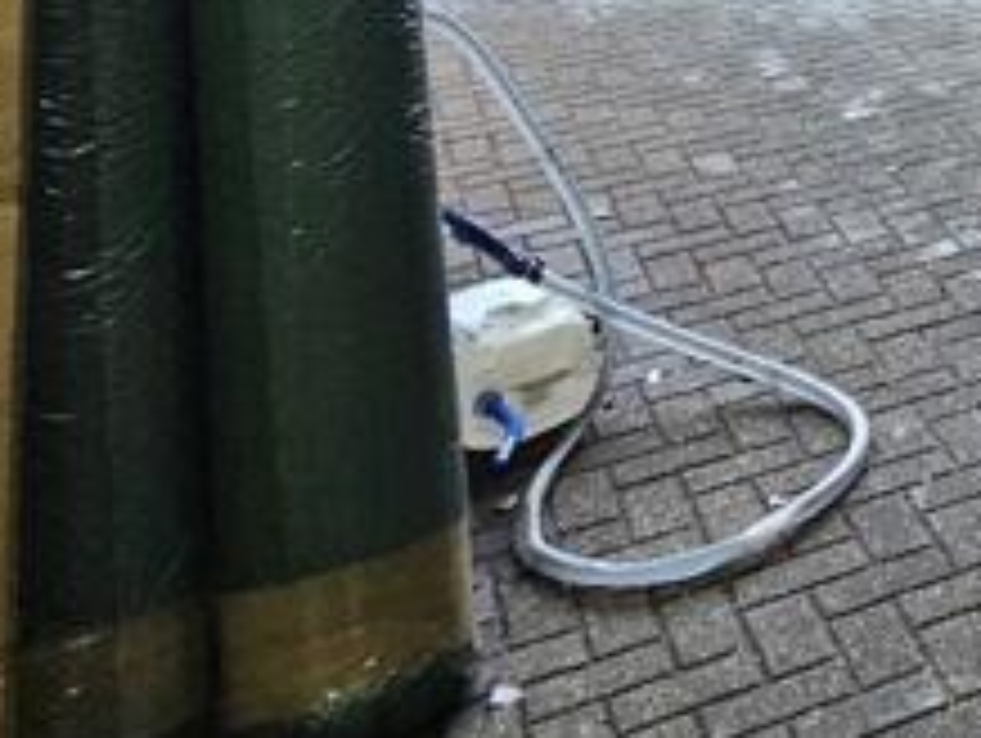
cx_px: 1444
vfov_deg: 19.2
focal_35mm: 61
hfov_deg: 24.9
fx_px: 1731
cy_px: -536
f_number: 2.2
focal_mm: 2.2
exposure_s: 1/96.1
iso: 320
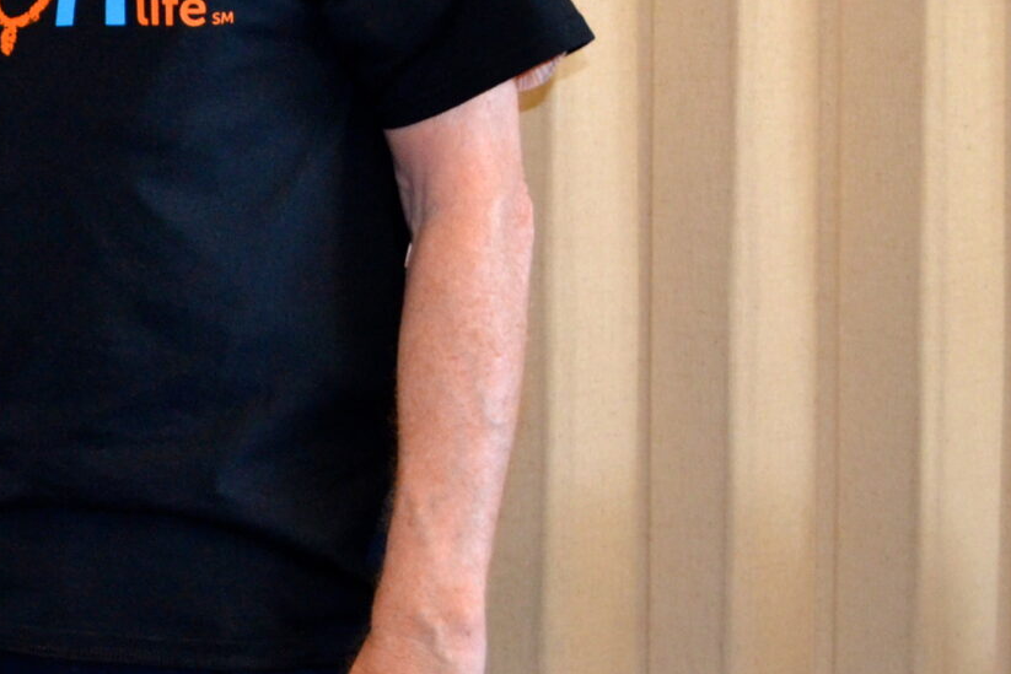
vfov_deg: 9.7
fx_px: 3932
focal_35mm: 140
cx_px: -452
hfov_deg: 13.9
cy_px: -123
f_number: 4.5
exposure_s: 1/60
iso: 1100
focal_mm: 30
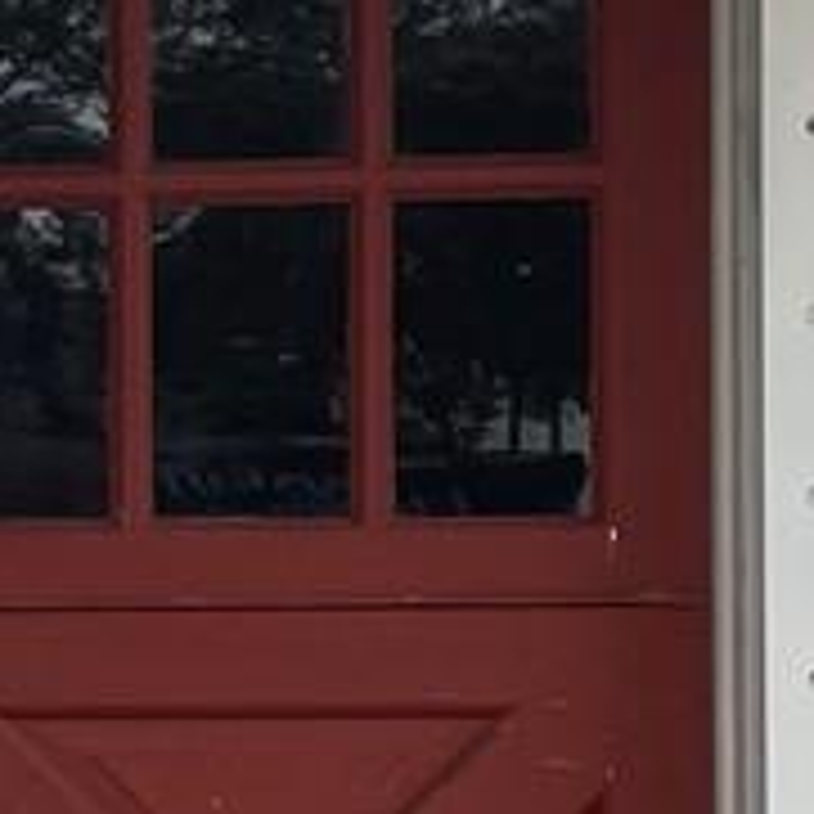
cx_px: -872
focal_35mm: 203
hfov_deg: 8.2
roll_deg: -0.1
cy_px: 576
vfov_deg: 8.6
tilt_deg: +0.9
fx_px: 5401
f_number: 1.6
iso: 32
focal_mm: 4.2
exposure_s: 1/629
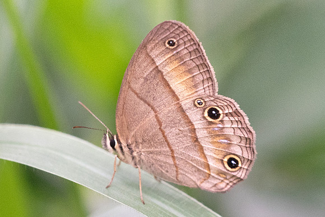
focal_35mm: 627
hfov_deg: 3.3
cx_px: 179
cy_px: 165
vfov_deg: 2.2
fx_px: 5658
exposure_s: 1/400
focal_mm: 150
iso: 1000
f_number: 4.5
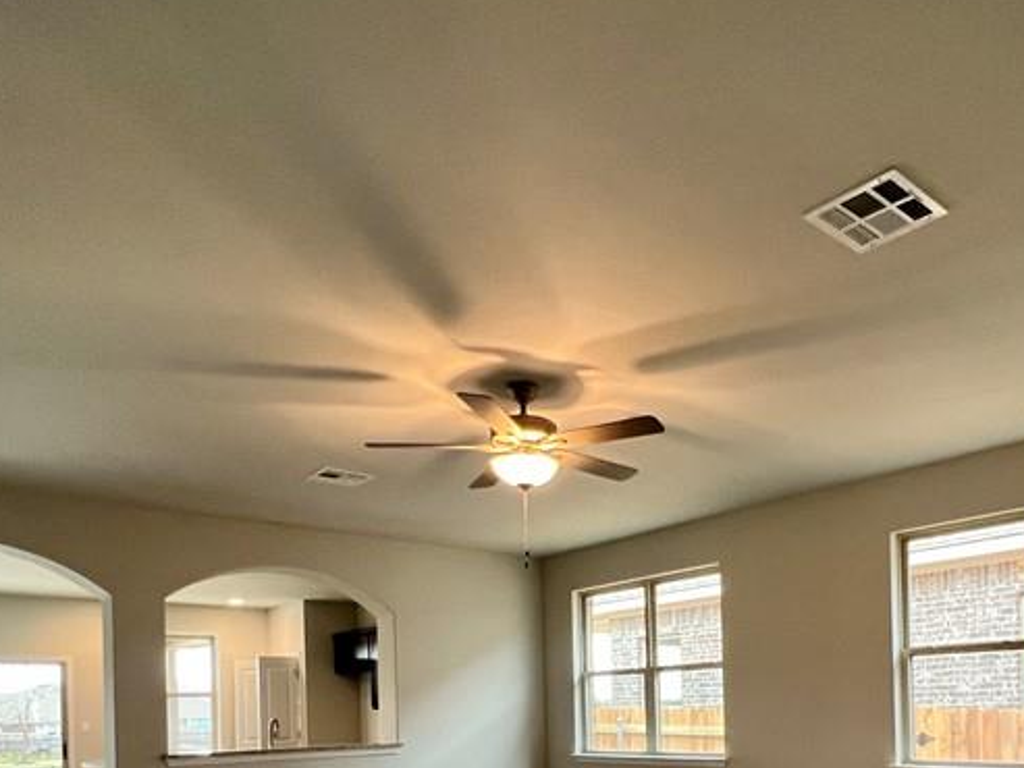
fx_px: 799
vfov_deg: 46.1
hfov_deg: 63.6
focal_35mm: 27
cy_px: 702
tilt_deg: -0.6
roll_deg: +1.6
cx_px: 683
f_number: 1.8
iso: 200
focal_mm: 1.57
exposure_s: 1/60
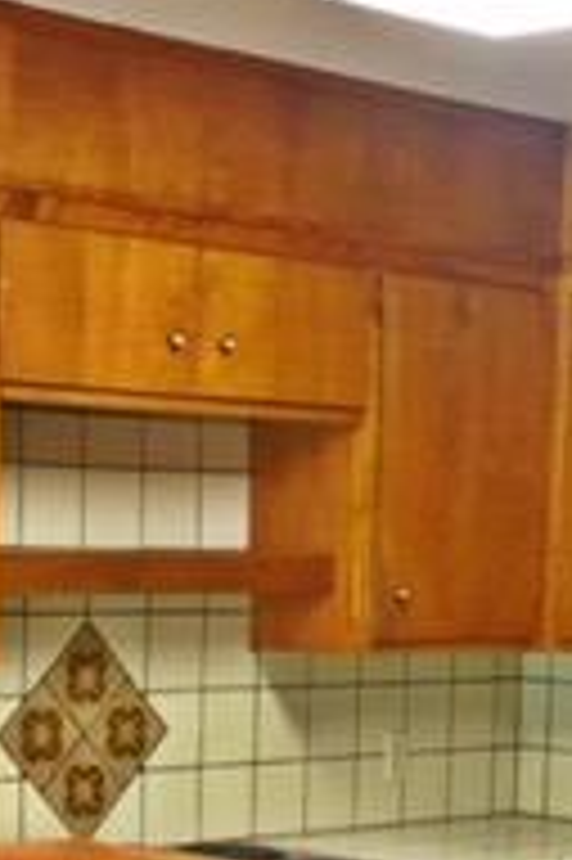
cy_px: 905
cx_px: 239
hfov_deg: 13.5
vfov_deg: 19.5
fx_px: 2411
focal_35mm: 101
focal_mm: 4.15
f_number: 2.2
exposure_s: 1/30
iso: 100
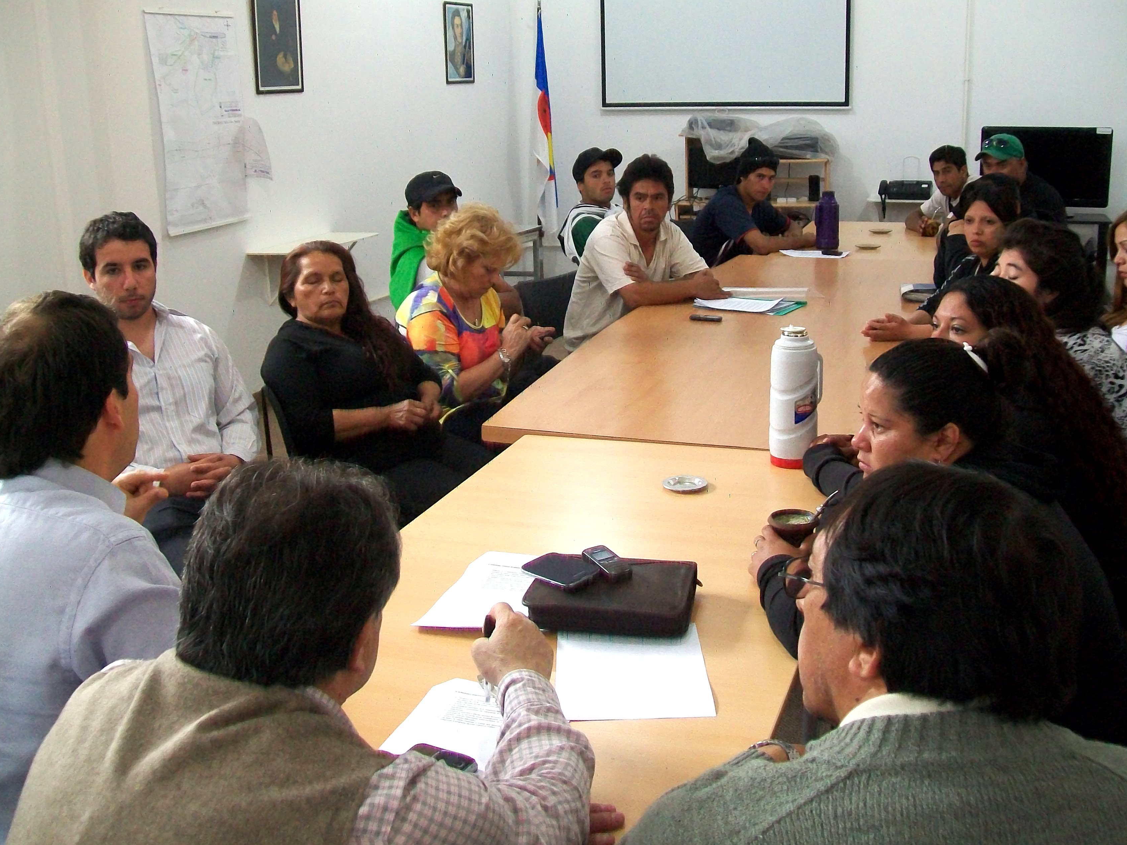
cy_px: 420
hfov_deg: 50.1
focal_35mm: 37
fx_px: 1205
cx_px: 556
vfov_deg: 38.7
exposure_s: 1/20
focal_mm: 6
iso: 160
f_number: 2.7
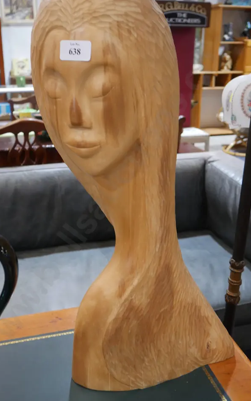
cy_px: 188
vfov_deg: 50.4
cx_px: 113
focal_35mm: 39
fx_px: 427
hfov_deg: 32.7
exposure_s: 1/60
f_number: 4
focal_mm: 17
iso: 640
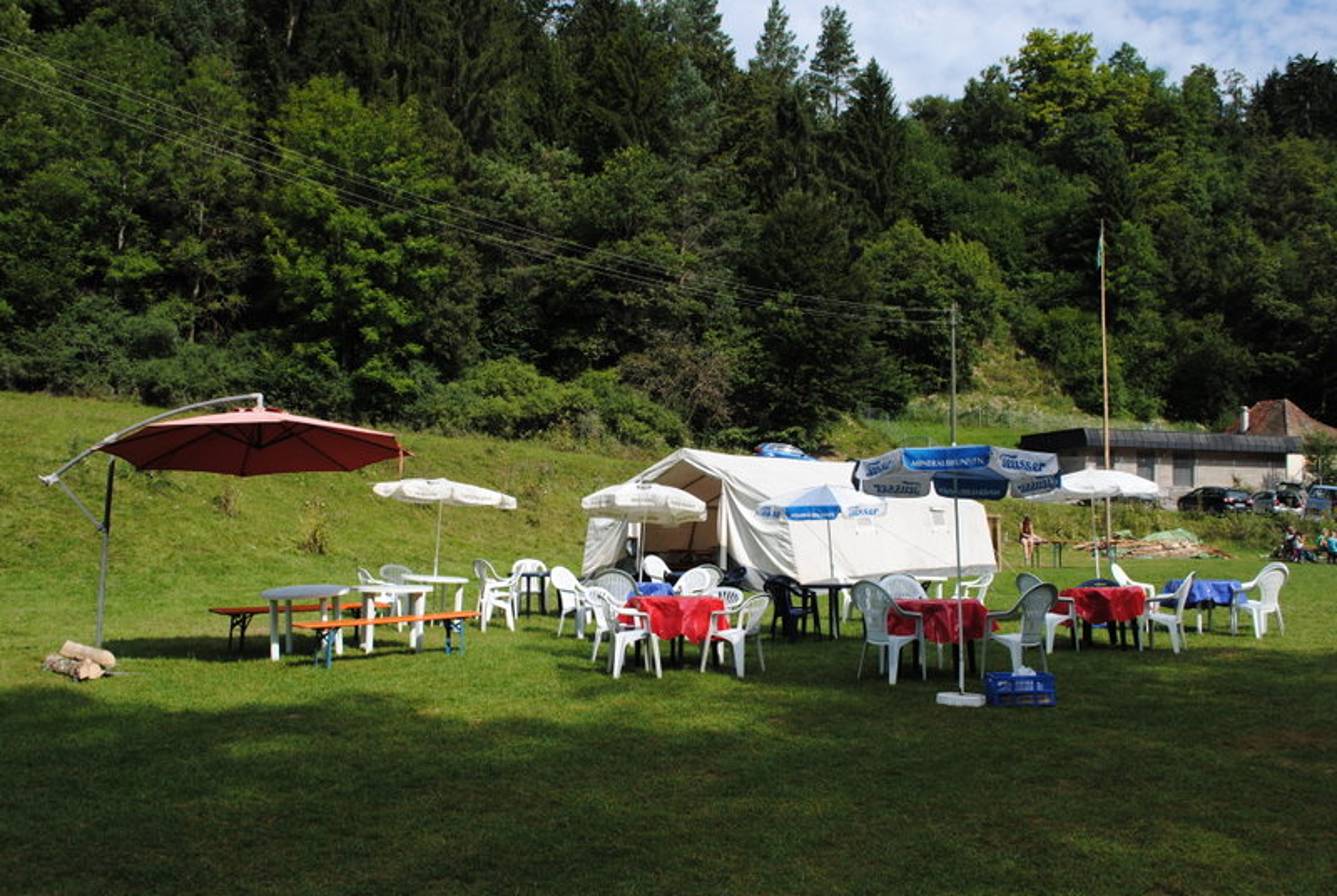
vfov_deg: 40.1
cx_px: 668
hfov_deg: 57.2
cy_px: 448
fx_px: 1227
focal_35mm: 33
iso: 100
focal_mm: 22
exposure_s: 1/250
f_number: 8
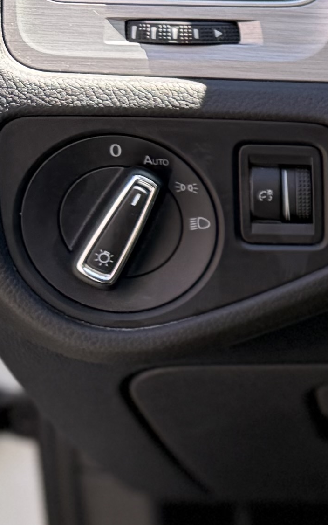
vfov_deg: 16.0
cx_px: 982
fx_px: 1845
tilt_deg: -34.2
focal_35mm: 129
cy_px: 438
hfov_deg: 8.5
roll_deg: -8.5
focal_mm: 6.76
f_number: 1.78
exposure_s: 1/491
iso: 100
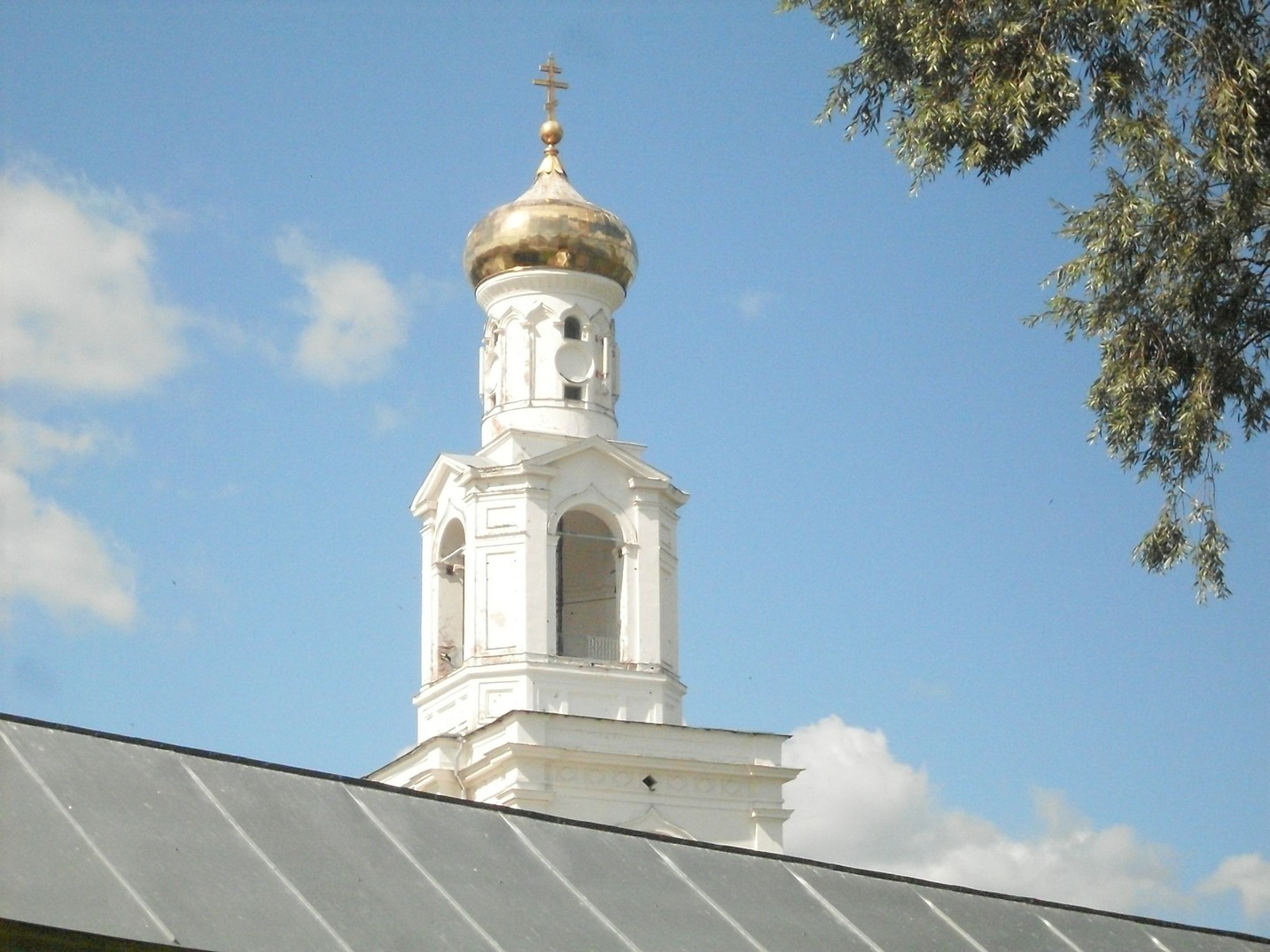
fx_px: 3779
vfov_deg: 14.4
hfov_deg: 19.1
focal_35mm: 103
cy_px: 476
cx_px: 635
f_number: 4.8
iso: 400
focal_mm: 17.1
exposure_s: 1/2000
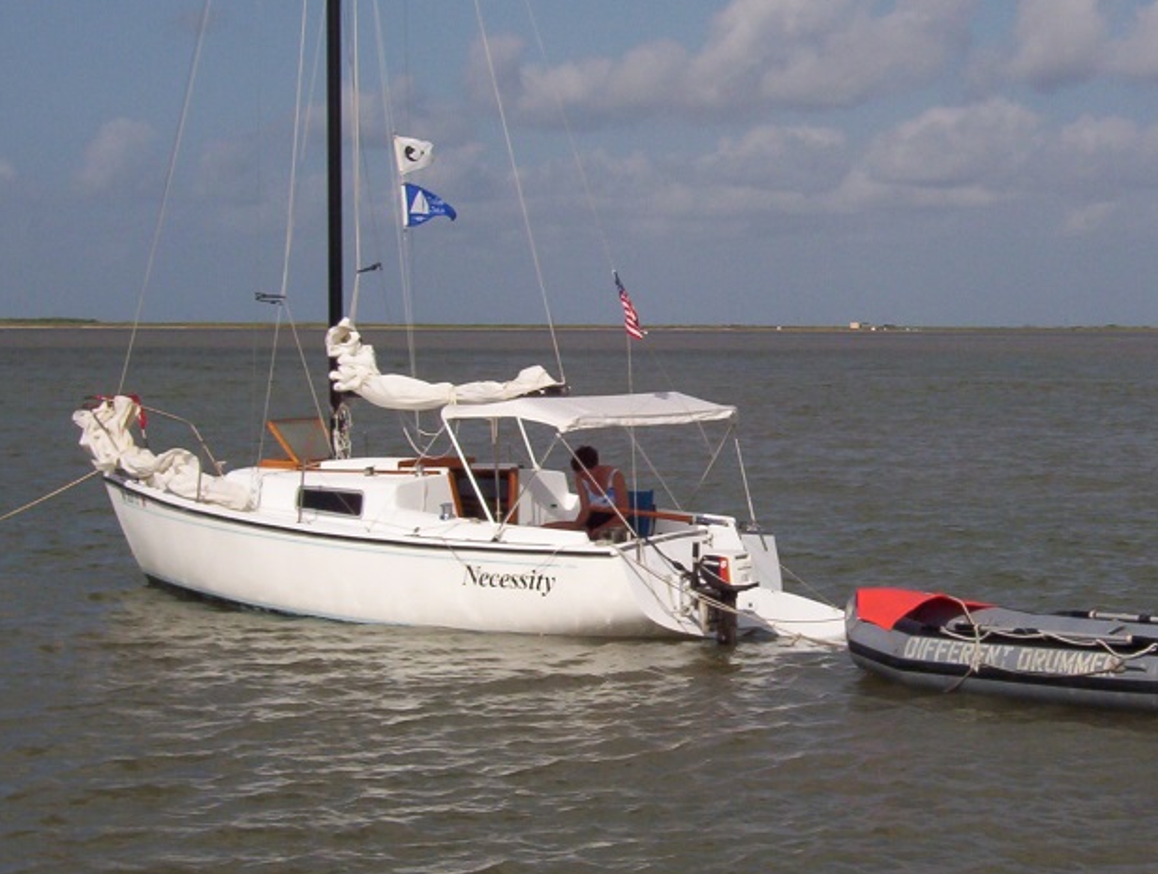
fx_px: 2784
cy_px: 433
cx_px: 685
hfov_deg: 23.5
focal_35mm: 83
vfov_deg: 17.9
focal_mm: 9.98
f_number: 6.7
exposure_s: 1/1230
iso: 100
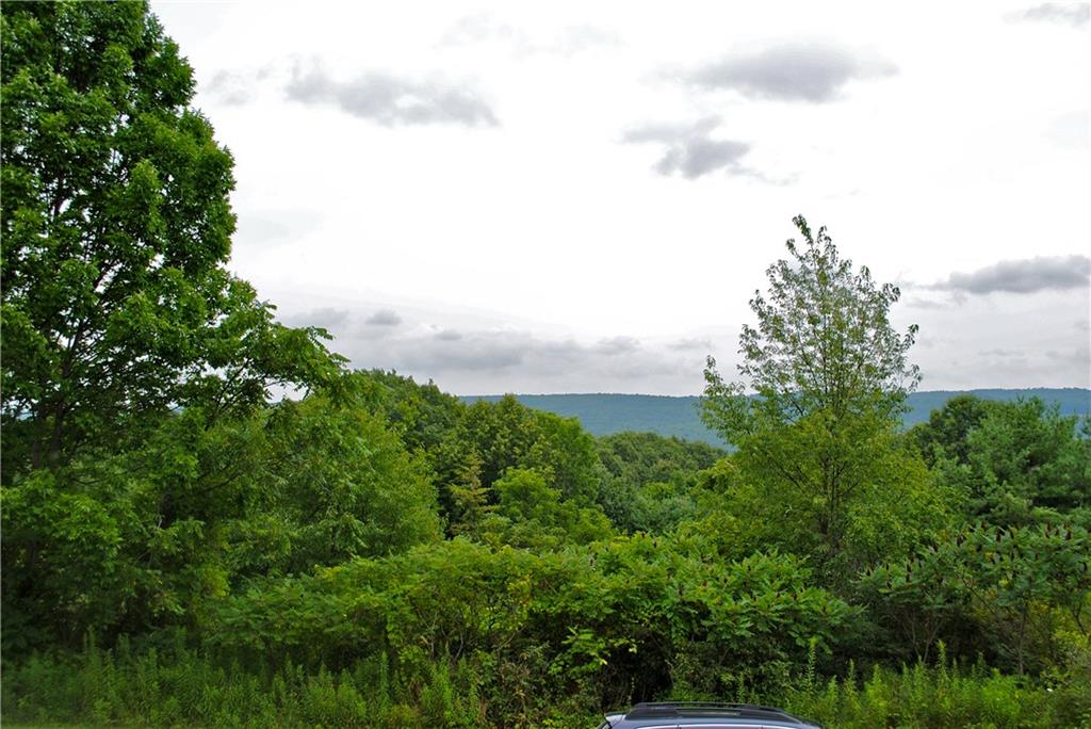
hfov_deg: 53.1
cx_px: 546
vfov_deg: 36.9
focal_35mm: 36
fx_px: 1092
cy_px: 364
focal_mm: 24
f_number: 6.3
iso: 100
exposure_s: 1/200
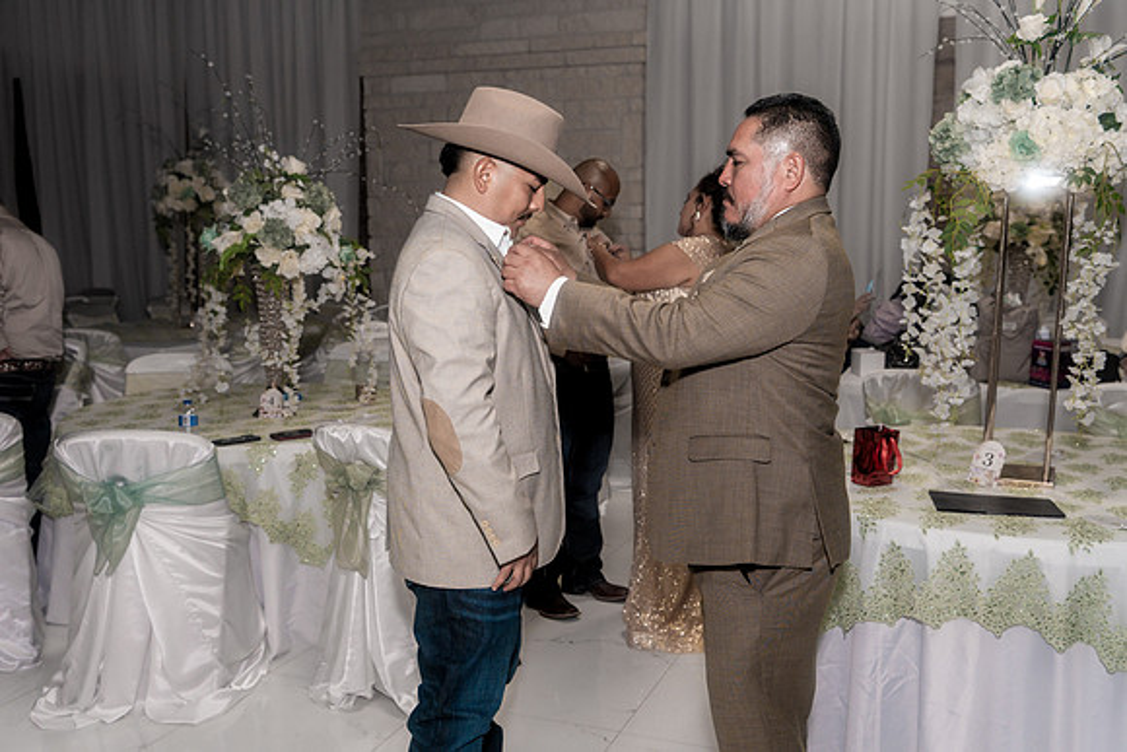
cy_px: 376
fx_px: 1096
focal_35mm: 35
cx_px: 564
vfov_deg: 37.9
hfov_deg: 54.4
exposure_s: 1/250
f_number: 4
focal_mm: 35
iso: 2000
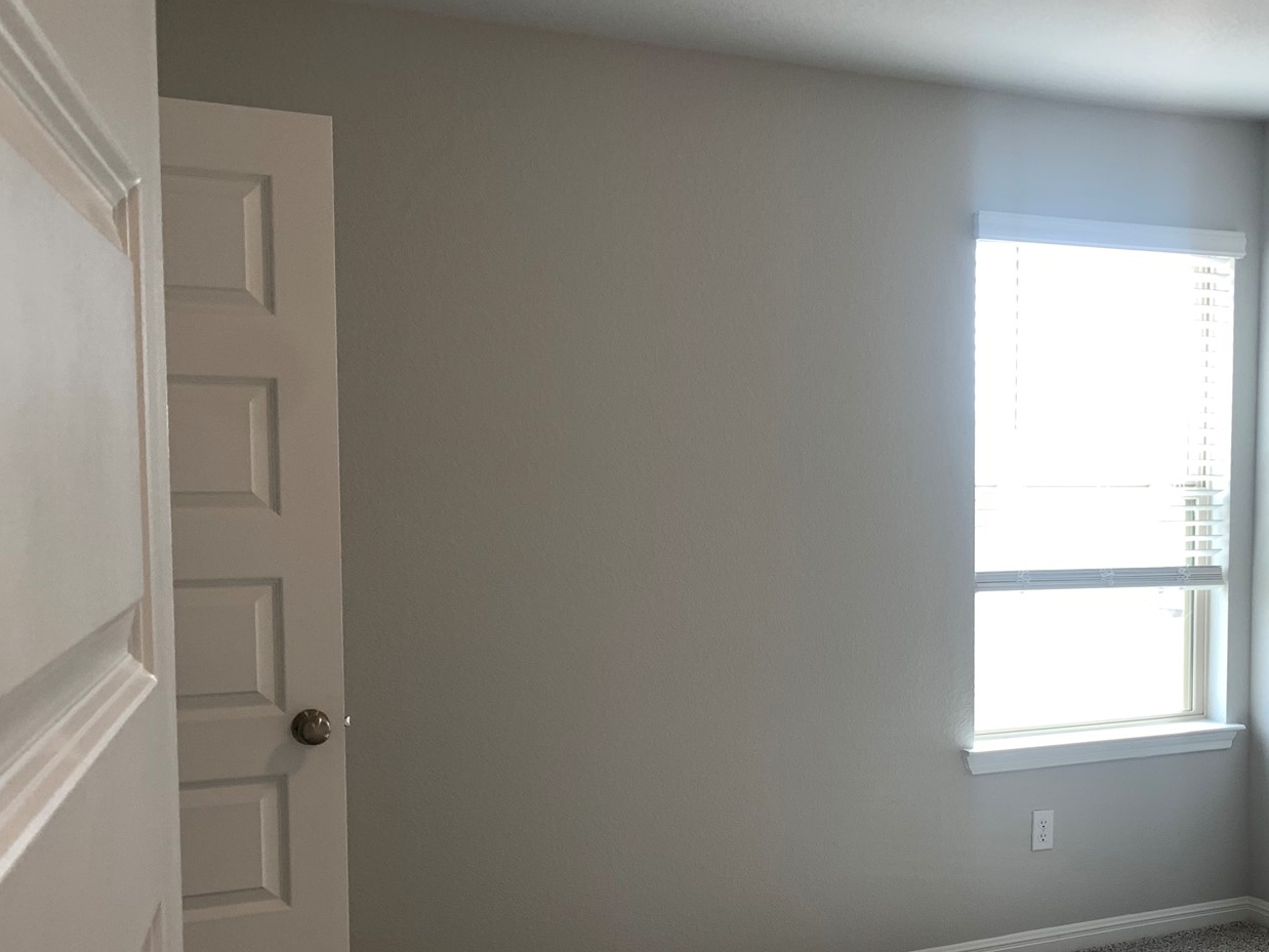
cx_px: 1013
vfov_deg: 33.4
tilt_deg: -4.4
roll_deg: -1.0
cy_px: 592
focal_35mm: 43
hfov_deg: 41.9
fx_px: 1577
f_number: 1.8
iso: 64
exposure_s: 1/120
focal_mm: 4.25
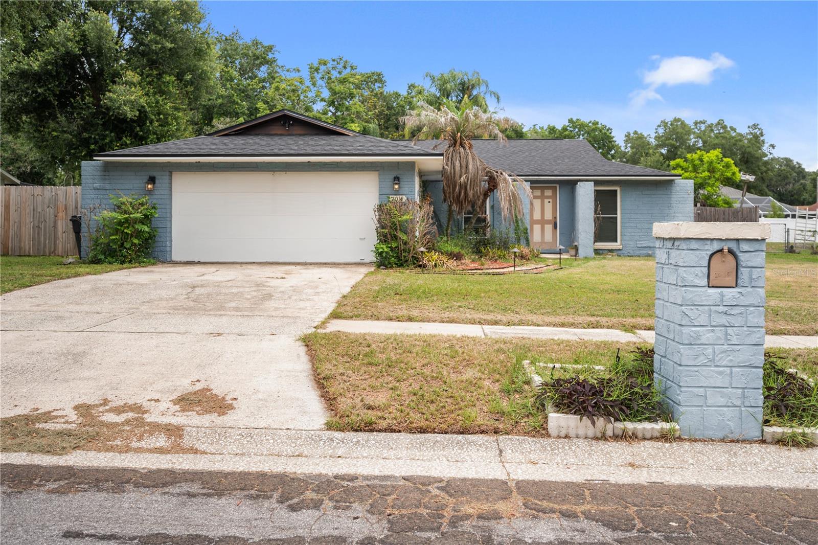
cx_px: 409
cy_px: 272
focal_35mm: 30
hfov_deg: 61.9
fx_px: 681
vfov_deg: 43.6
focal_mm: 30
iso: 100
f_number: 4
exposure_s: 1/400
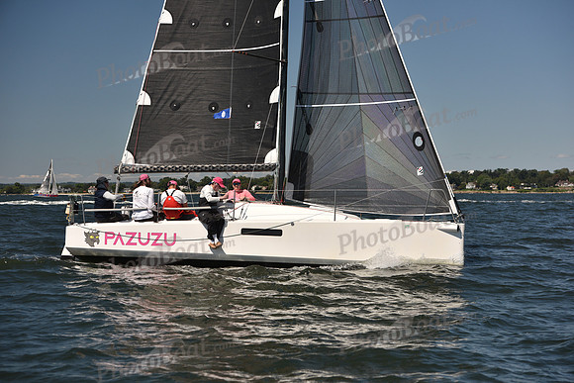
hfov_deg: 25.4
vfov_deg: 17.1
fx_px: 1276
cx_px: 287
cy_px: 192
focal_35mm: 80
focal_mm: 80
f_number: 4.5
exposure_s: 1/1250
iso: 250
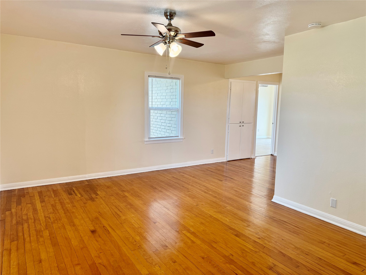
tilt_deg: -7.3
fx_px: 254
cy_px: 138
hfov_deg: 71.6
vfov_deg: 56.8
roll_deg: -1.9
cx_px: 183
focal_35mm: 24
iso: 125
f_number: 1.78
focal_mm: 6.76
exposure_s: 1/120
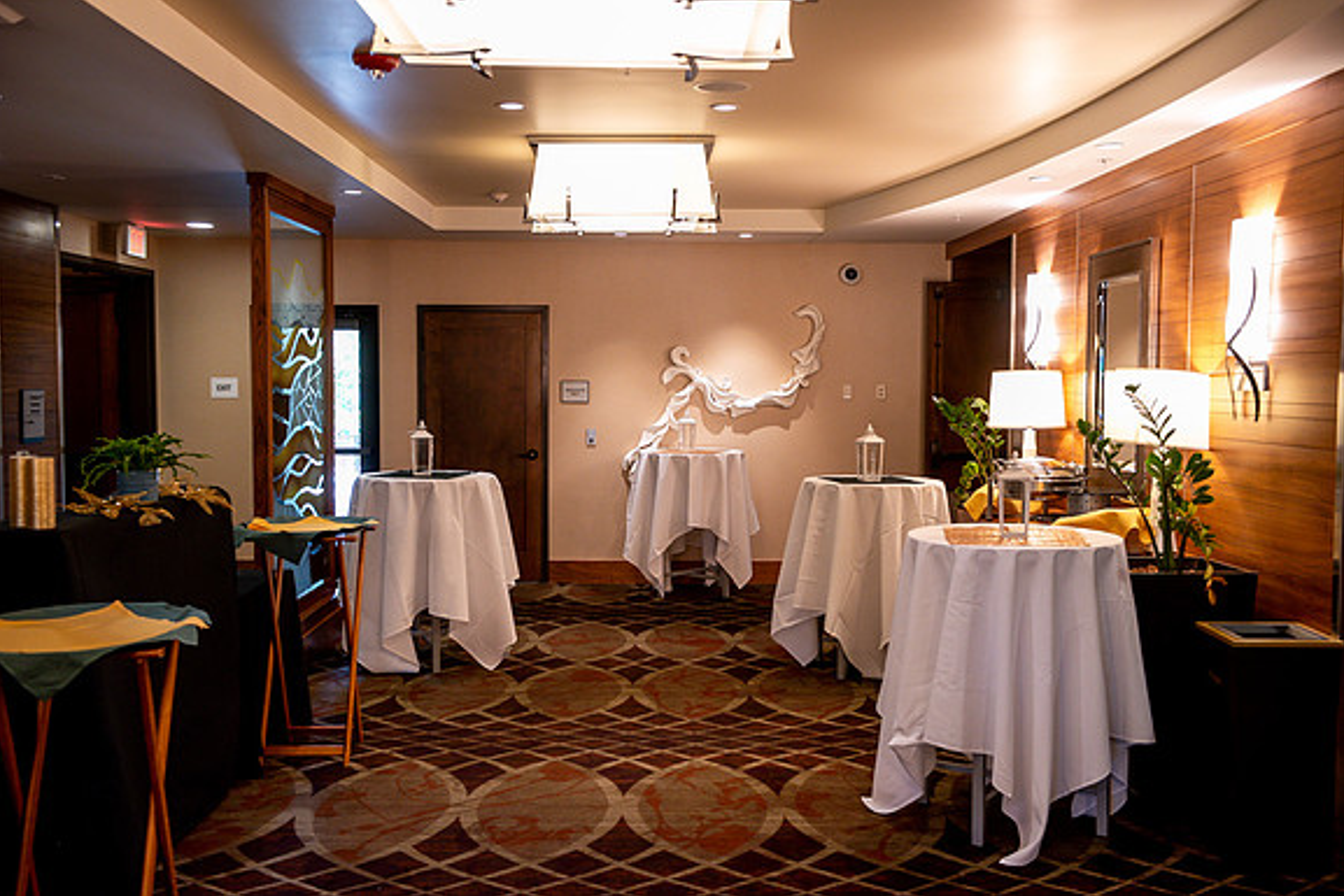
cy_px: 448
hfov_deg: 51.9
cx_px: 673
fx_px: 1382
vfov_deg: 36.0
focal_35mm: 37
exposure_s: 1/60
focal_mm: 36
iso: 1250
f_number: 4
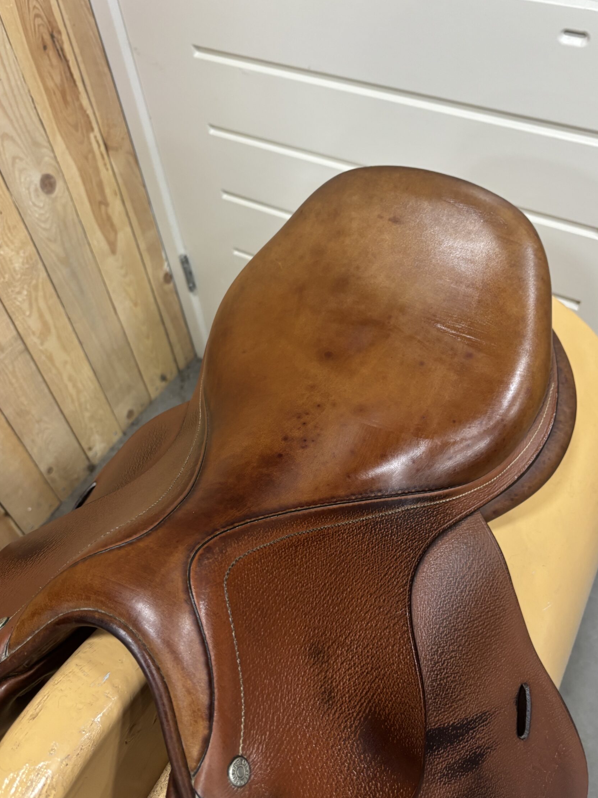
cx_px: 302
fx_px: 691
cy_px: 400
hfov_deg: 46.8
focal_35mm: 30
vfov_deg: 60.0
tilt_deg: -50.3
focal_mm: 5.96
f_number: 1.6
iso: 160
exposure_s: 1/50
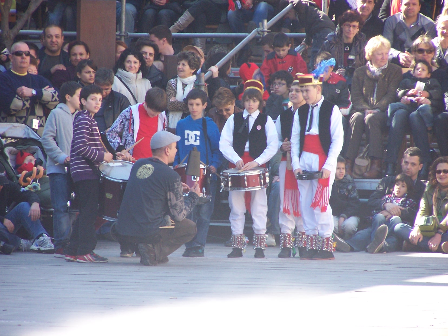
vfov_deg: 4.1
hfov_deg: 5.4
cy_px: 168
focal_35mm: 367
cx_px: 224
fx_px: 4750
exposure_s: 1/250
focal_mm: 60.8
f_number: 3.6
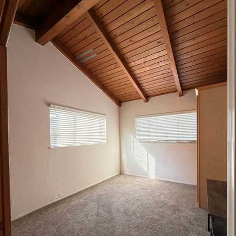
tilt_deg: -0.4
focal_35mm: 17
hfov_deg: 84.0
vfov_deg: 83.0
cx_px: 118
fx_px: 131
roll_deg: +0.4
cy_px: 141
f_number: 2.2
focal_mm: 2.22
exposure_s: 1/121
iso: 200
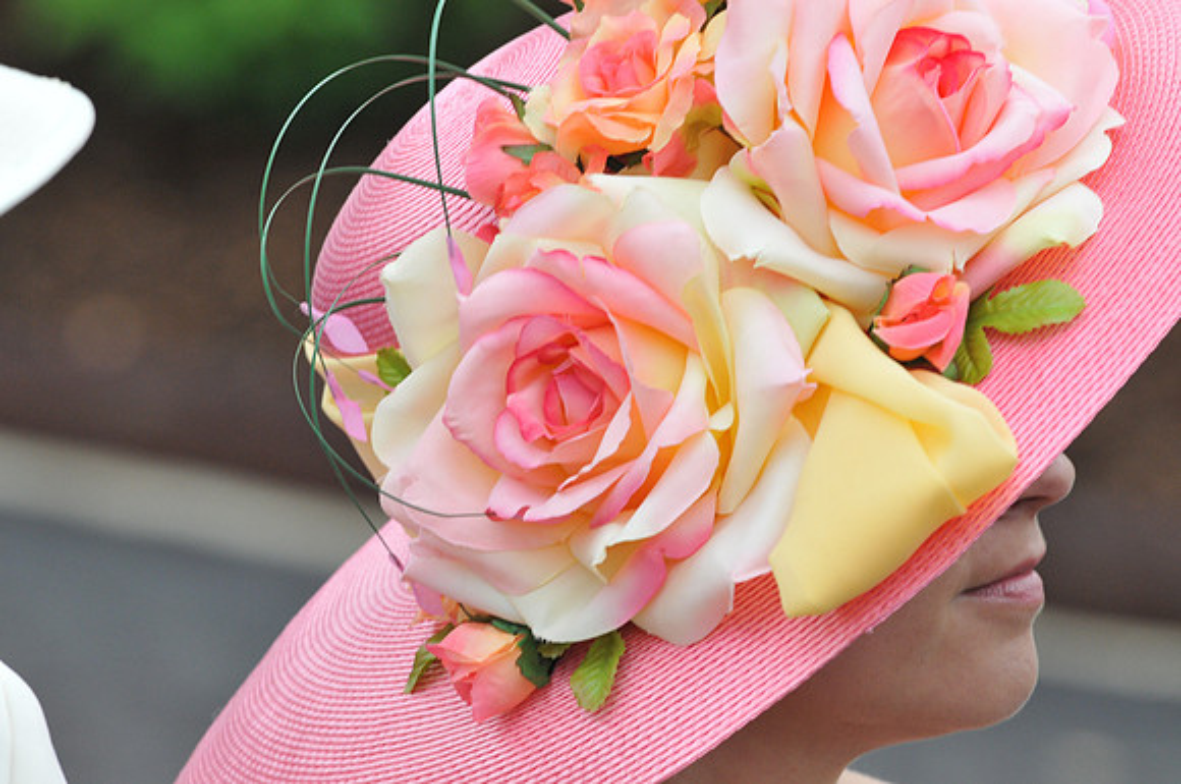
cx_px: 590
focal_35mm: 450
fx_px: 14742
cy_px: 392
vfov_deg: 3.0
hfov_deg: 4.6
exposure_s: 1/800
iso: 800
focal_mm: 300
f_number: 9
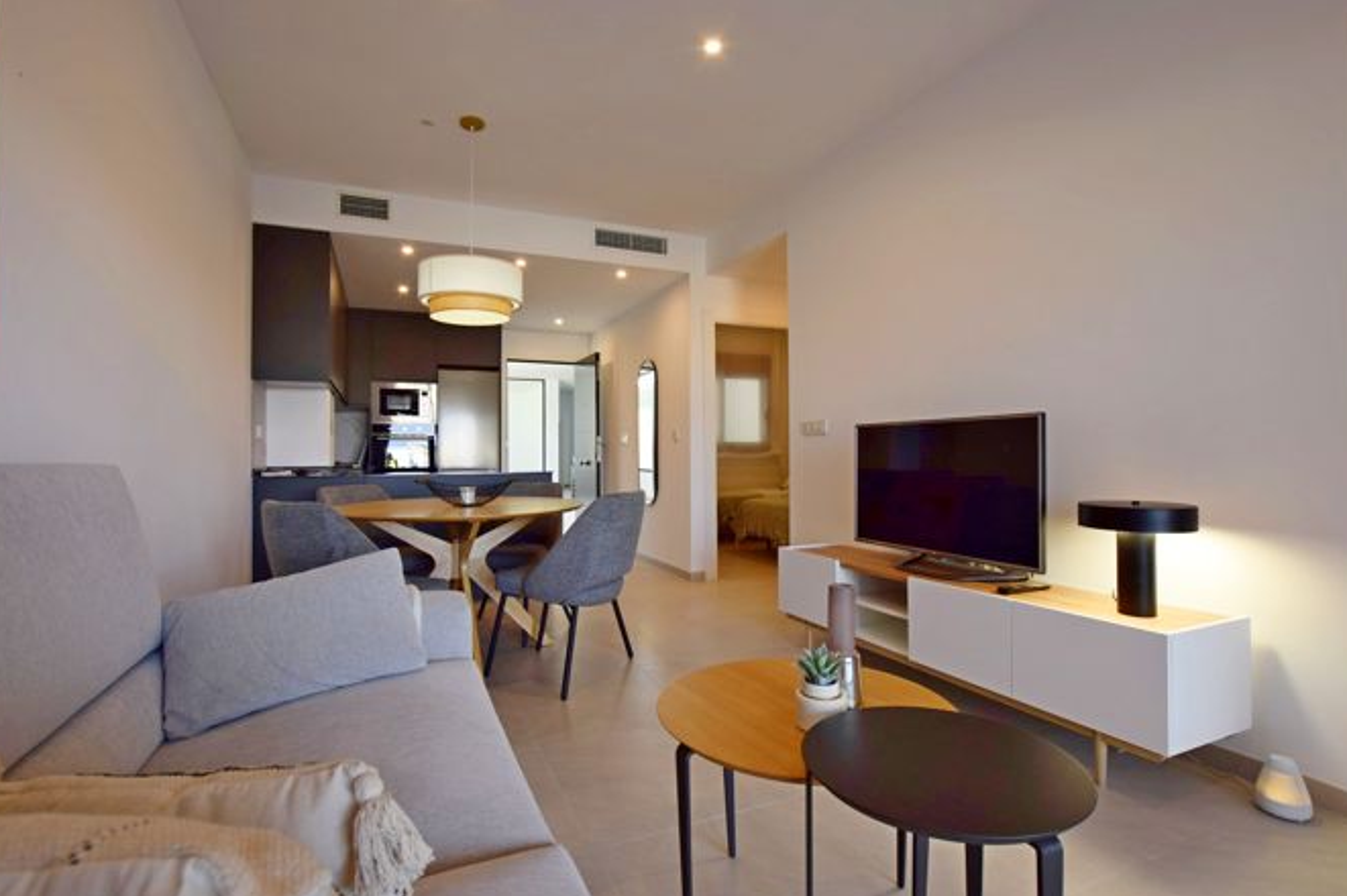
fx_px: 598
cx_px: 659
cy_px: 441
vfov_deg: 73.7
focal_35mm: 16
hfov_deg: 96.7
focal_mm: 10
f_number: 5
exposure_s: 1/125
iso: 400
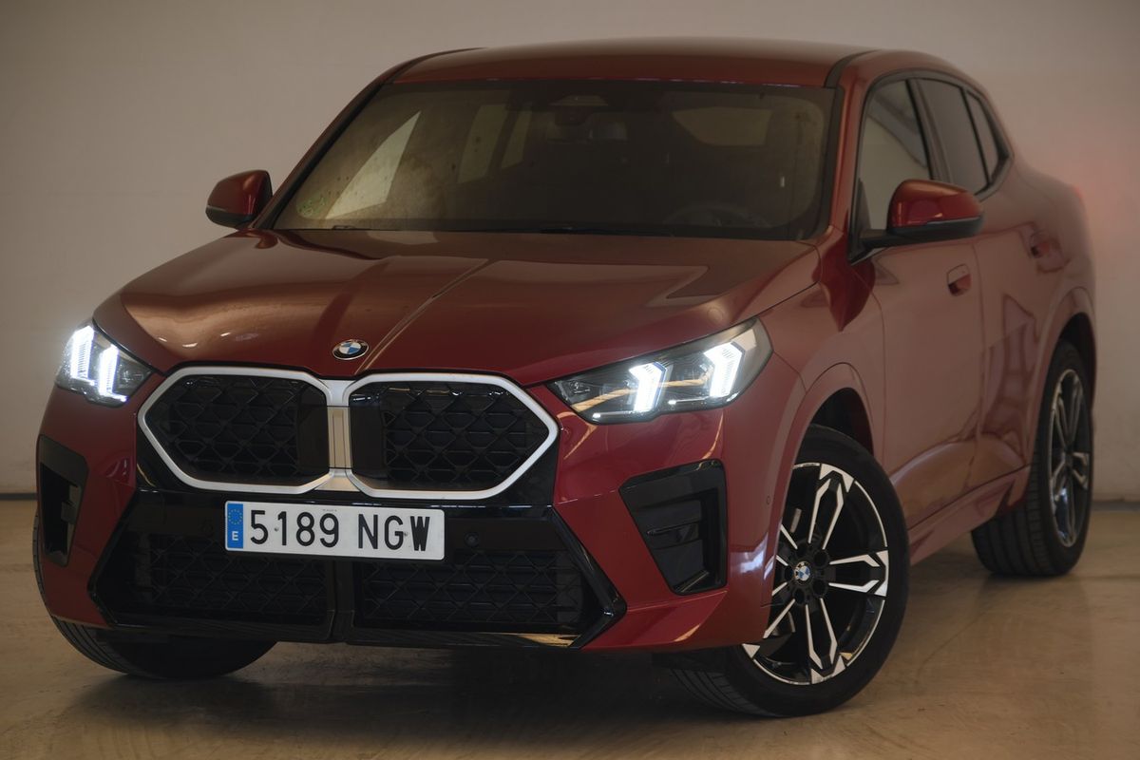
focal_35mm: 129
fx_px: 4085
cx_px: 570
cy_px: 380
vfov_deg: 10.6
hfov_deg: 15.9
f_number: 4.2
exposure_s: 1/10
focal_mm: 86
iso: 100
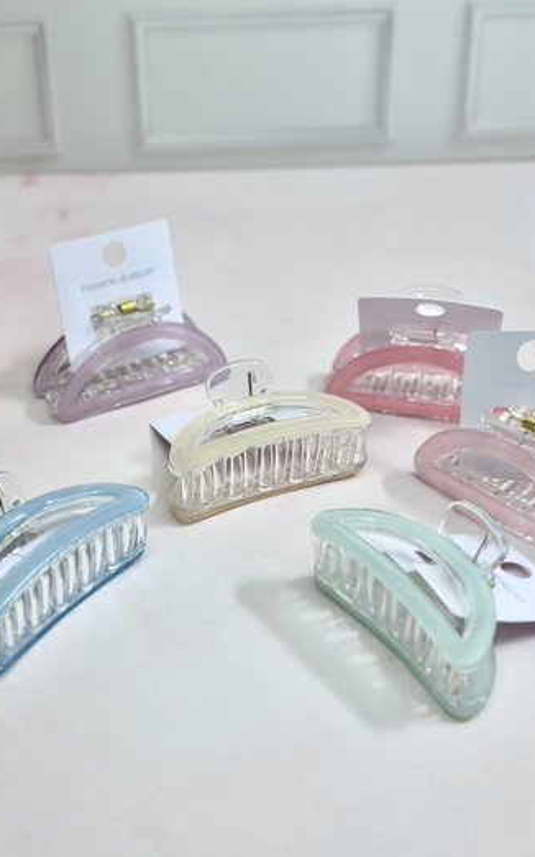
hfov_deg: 24.9
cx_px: 254
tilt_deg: -34.0
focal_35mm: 52
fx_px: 1214
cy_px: 436
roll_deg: -0.5
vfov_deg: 38.9
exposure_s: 1/456
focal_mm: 6.86
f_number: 1.78
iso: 125
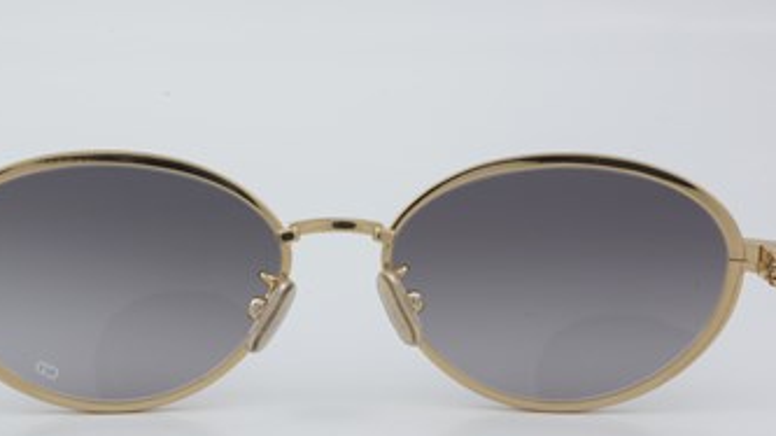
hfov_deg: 20.6
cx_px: 338
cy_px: 268
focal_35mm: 104
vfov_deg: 11.7
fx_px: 2131
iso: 100
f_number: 29
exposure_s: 1/4
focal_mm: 55
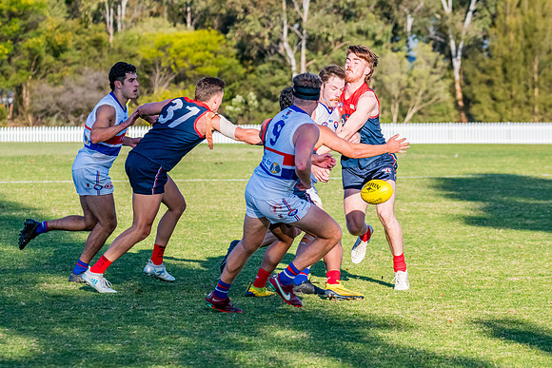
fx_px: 3266
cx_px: 326
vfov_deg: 6.5
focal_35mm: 213
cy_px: 191
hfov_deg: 9.7
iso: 800
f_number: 7.1
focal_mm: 170
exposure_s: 1/1600
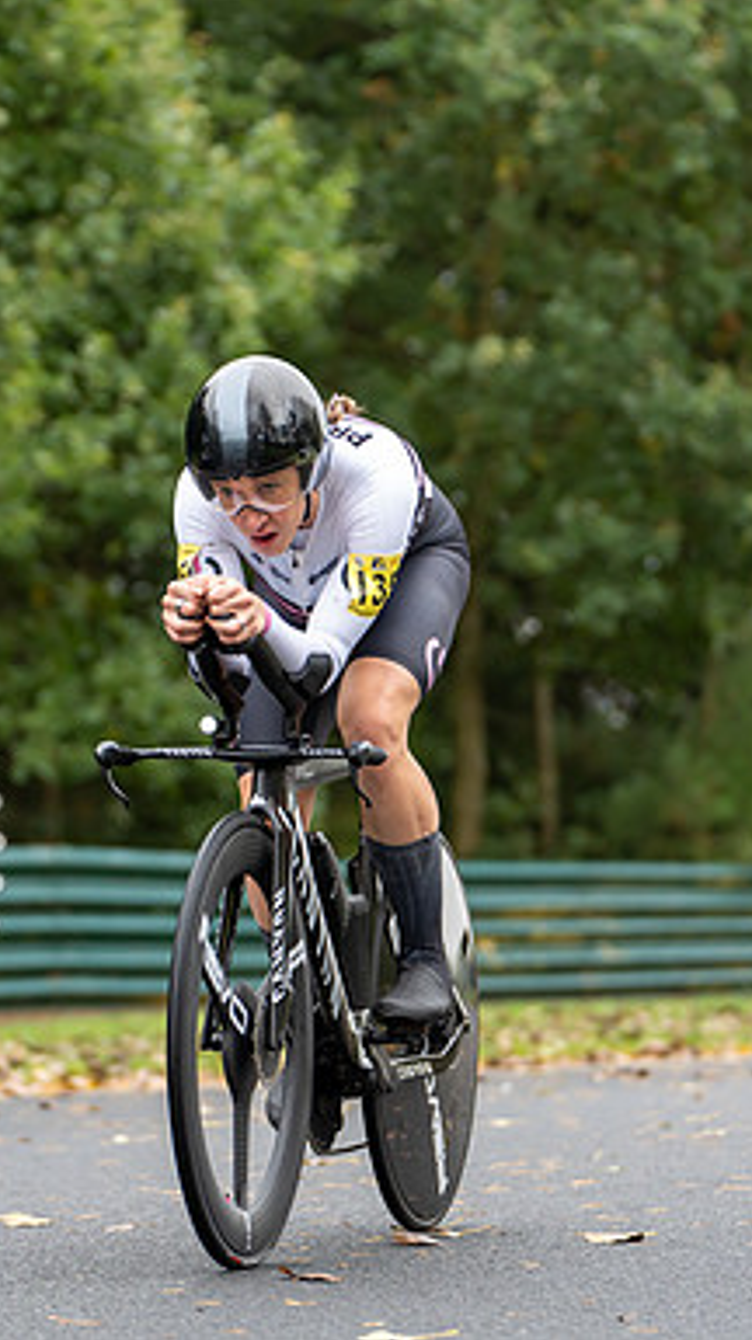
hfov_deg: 7.2
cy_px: 670
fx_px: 6003
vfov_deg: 12.7
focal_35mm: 169
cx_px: 219
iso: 1000
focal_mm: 107
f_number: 2.8
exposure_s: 1/1000
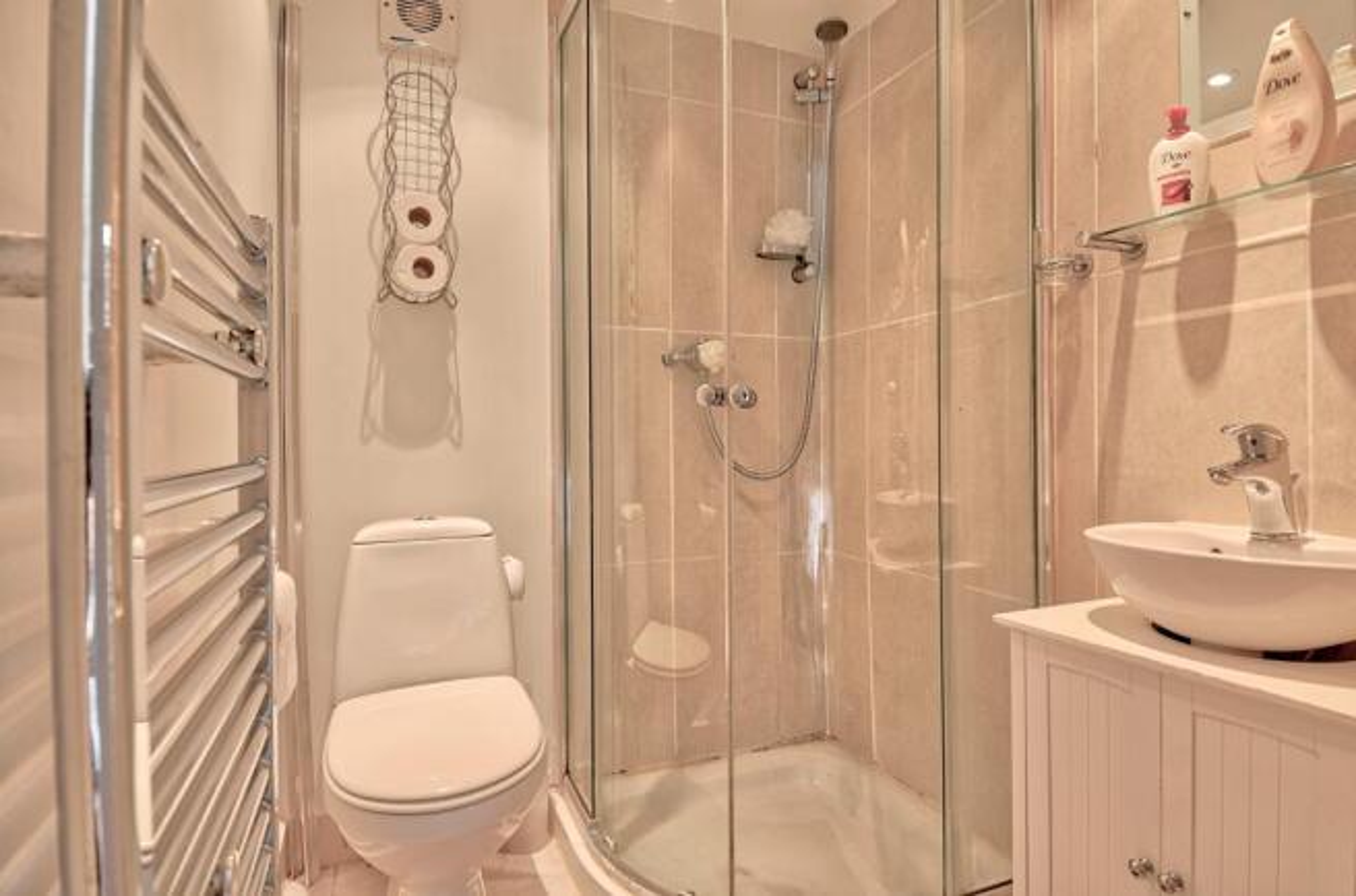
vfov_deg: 67.1
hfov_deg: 90.1
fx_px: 676
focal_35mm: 18
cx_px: 678
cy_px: 448
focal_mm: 12
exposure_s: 1/8
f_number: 5.6
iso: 100
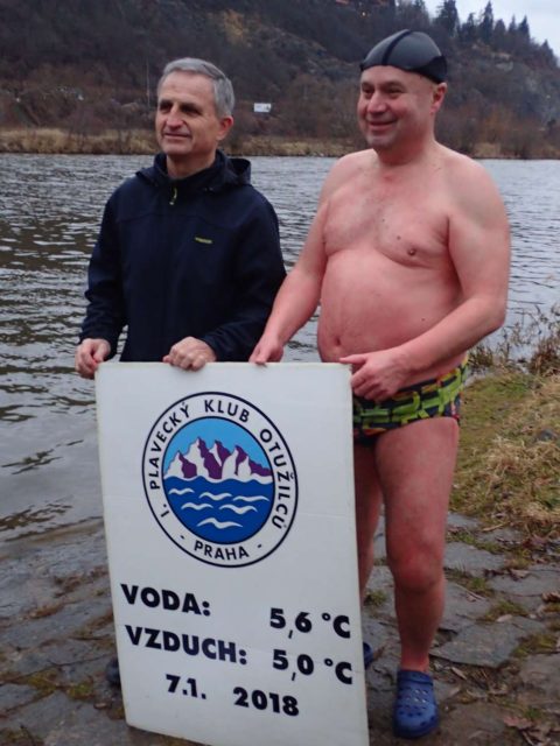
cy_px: 373
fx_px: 820
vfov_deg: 49.0
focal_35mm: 38
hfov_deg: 37.7
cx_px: 280
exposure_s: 1/40
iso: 500
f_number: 2.7
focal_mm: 6.86
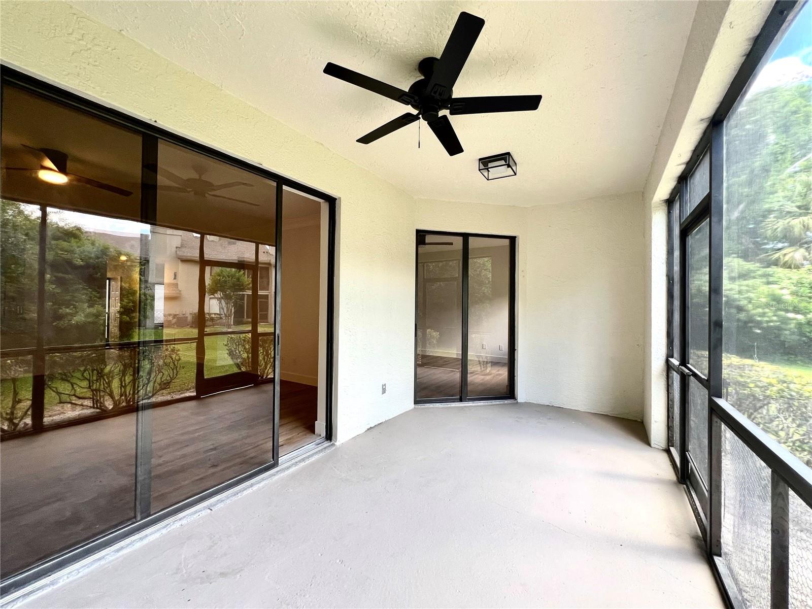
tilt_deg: +0.0
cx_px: 406
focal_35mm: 13
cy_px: 304
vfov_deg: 89.9
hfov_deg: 106.2
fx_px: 305
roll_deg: -0.7
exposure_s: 1/99
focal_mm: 1.57
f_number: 1.8
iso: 80
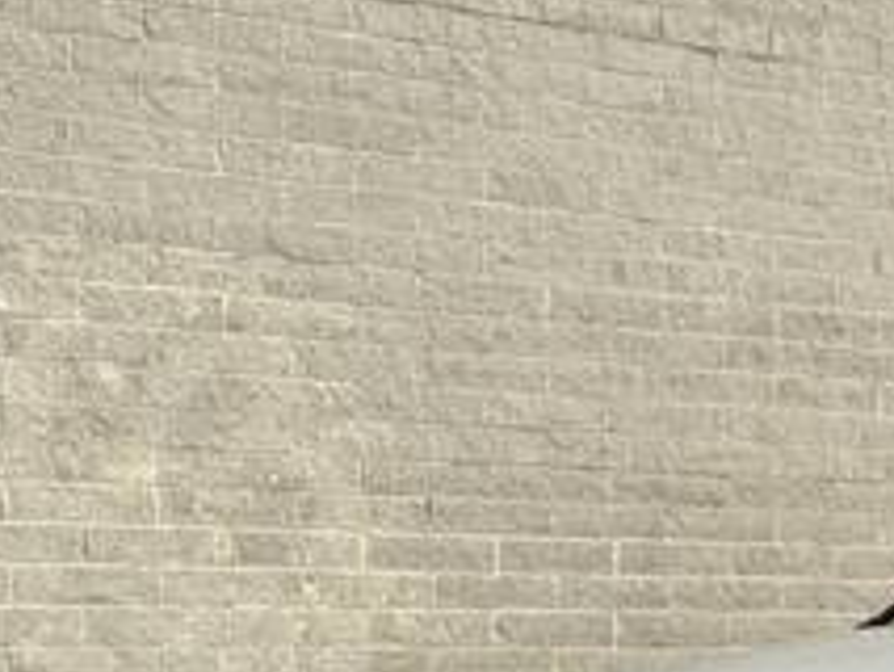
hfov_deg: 13.0
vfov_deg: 10.1
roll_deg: +0.2
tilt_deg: -2.3
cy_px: 844
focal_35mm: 144
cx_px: 1289
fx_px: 3721
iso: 64
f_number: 1.78
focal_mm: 6.76
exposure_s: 1/9901
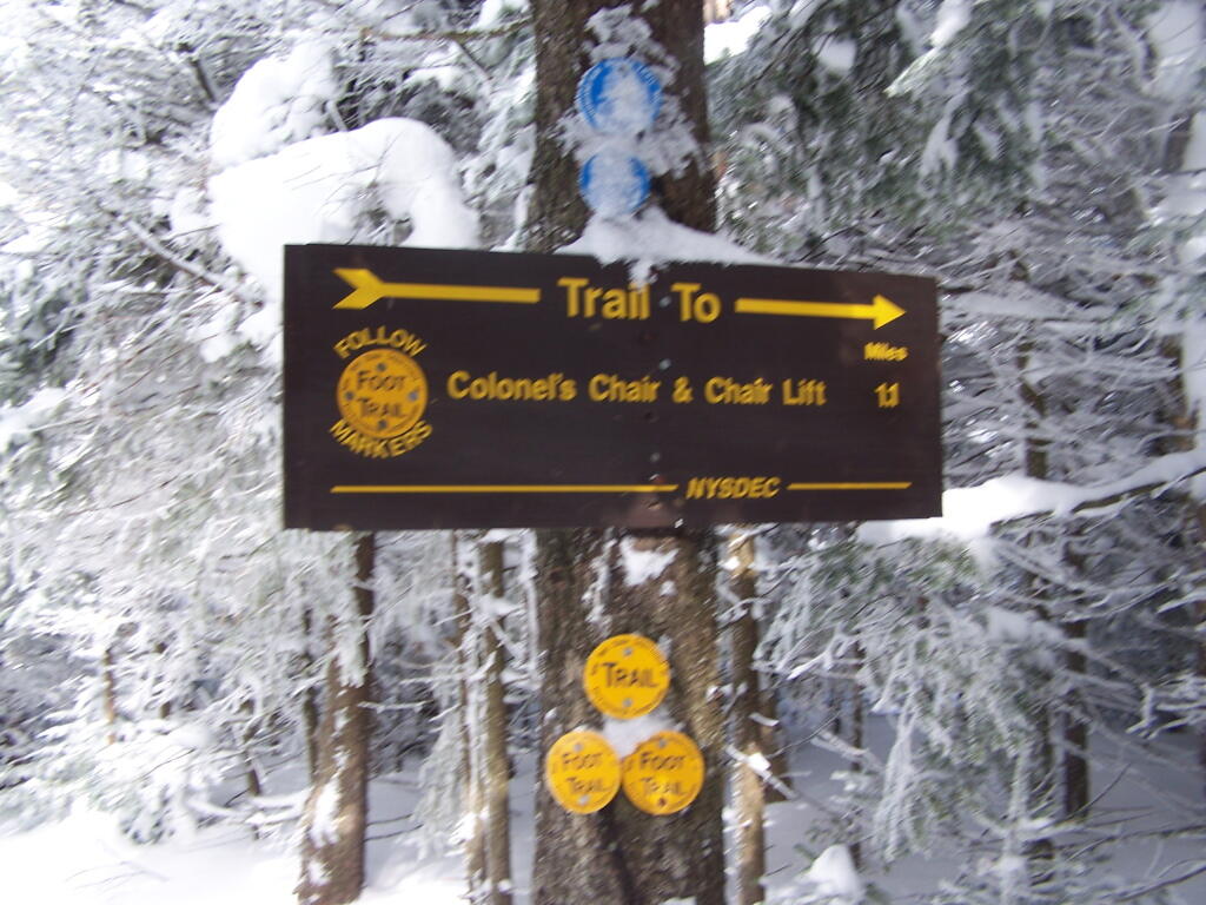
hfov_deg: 49.0
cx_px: 603
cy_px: 452
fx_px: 1324
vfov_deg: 37.7
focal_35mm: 38
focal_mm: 6.3
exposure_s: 1/160
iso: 80
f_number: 2.8
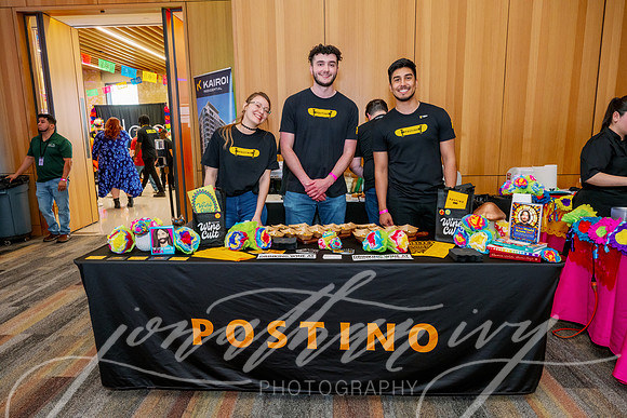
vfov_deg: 53.2
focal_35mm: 24
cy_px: 209
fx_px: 418
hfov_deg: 73.7
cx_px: 314
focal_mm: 24
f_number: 6.3
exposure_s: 1/100
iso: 2000
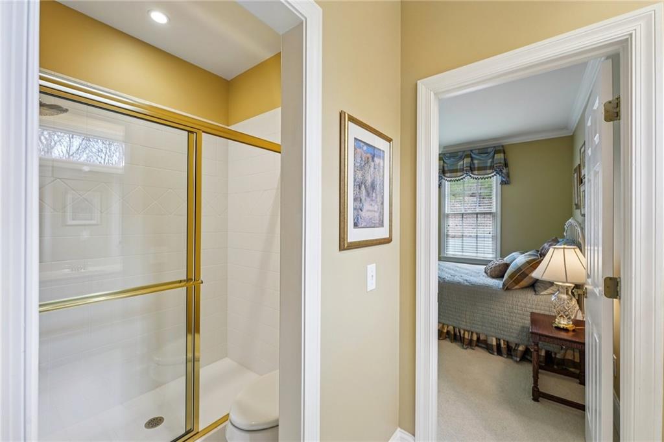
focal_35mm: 14
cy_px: 221
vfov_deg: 81.1
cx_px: 332
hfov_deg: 104.3
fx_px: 258
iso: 320
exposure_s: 1/8
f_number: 8
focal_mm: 14
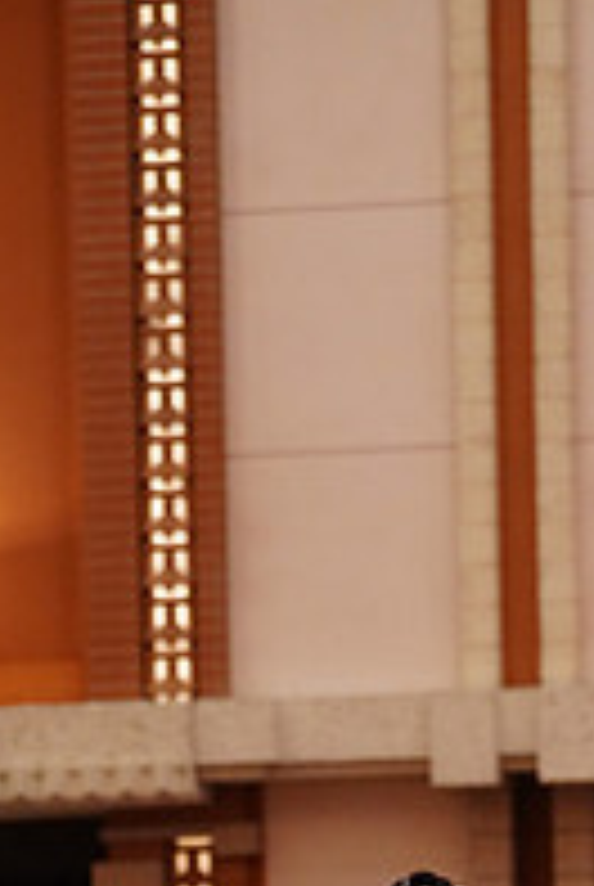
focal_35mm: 244
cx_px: 205
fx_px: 6017
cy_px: 1291
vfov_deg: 8.3
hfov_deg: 5.6
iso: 3200
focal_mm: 83
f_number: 2.8
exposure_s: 1/320
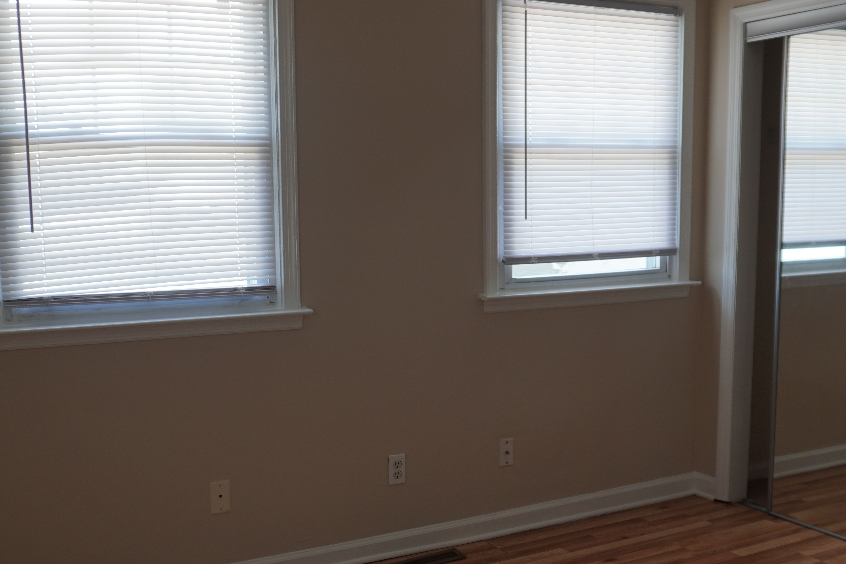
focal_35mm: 43
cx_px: 421
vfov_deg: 31.1
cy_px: 352
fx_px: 1010
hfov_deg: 45.4
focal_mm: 16
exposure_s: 1/60
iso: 100
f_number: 4
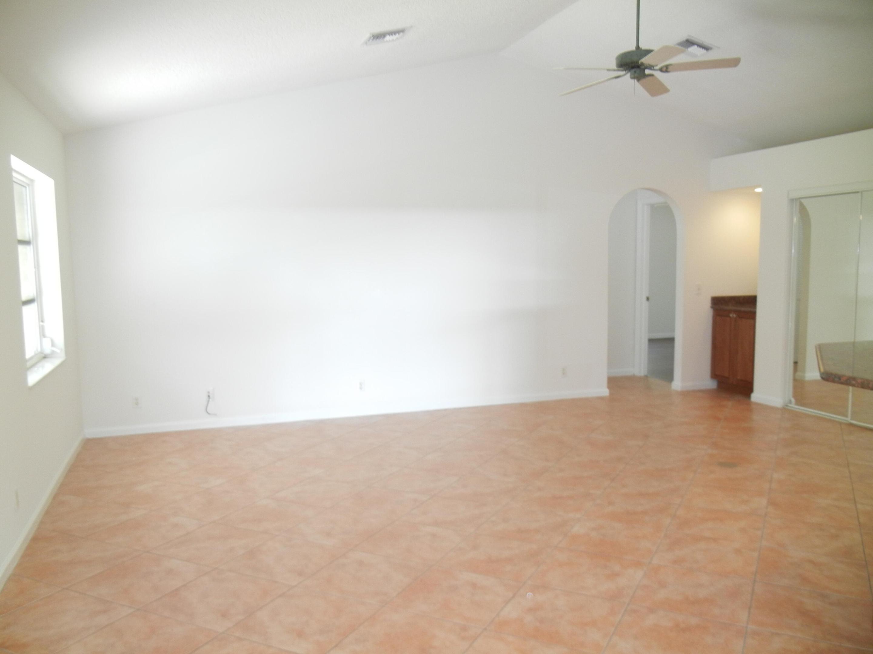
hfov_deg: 60.0
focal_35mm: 30
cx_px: 436
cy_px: 327
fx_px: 757
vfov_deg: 46.8
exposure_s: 1/30
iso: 222
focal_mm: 5.4
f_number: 3.5
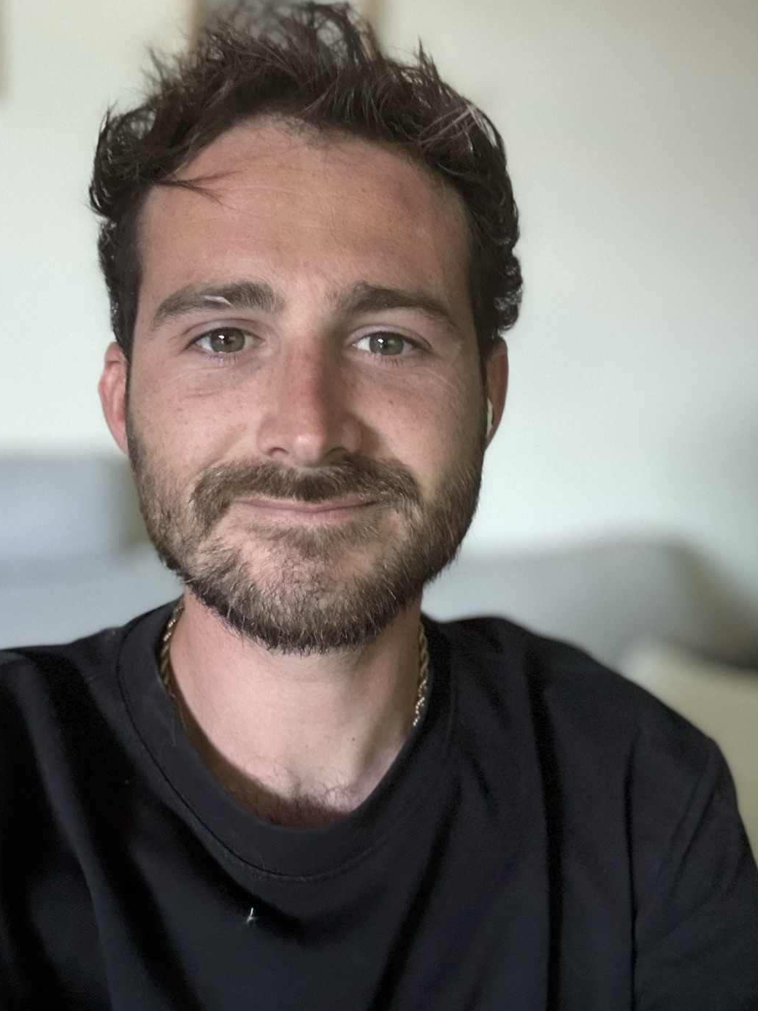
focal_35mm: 39
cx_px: 332
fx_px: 1139
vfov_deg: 47.8
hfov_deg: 36.8
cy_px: 452
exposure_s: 1/33
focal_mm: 2.69
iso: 320
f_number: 1.9
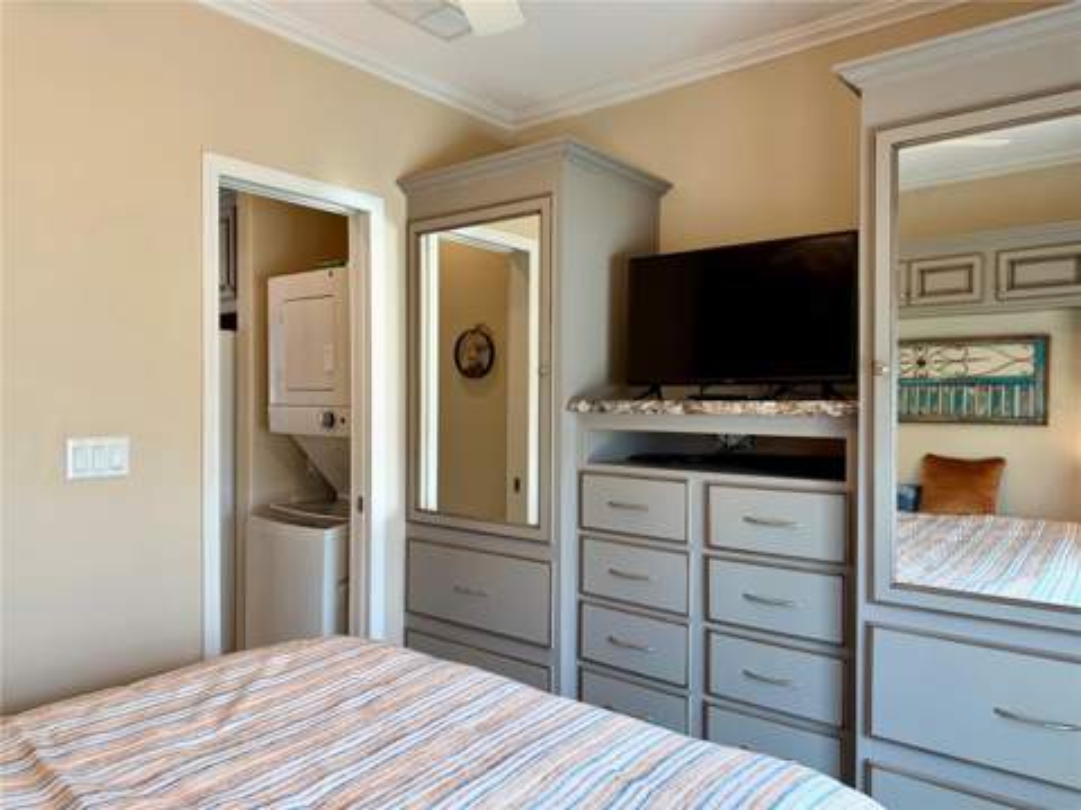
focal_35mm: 24
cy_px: 405
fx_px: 749
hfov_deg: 71.6
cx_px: 540
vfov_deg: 56.8
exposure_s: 1/120
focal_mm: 6.76
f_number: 1.78
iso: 80
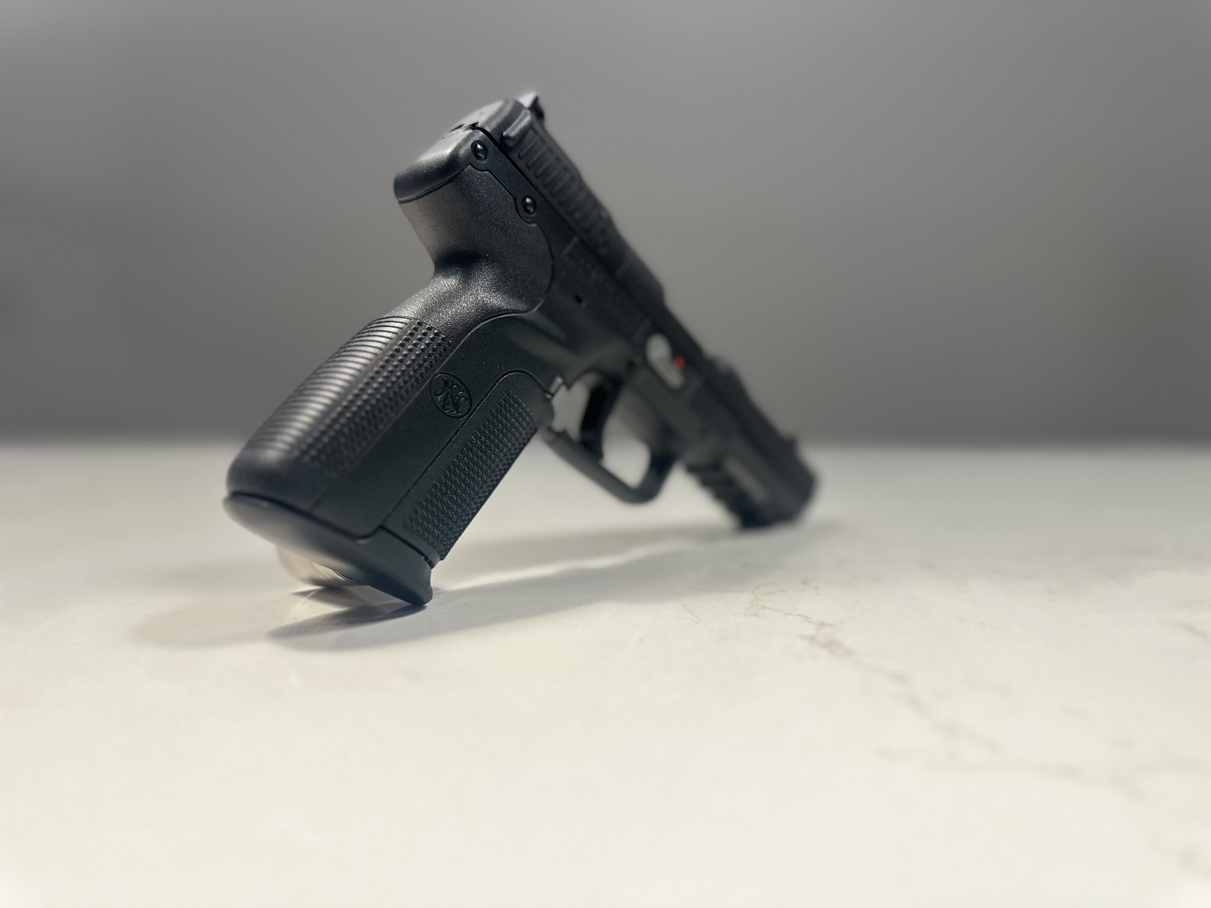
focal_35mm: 24
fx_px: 840
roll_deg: +0.2
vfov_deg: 56.8
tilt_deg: -4.2
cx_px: 606
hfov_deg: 71.6
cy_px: 454
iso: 250
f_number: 1.78
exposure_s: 1/60
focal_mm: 6.86
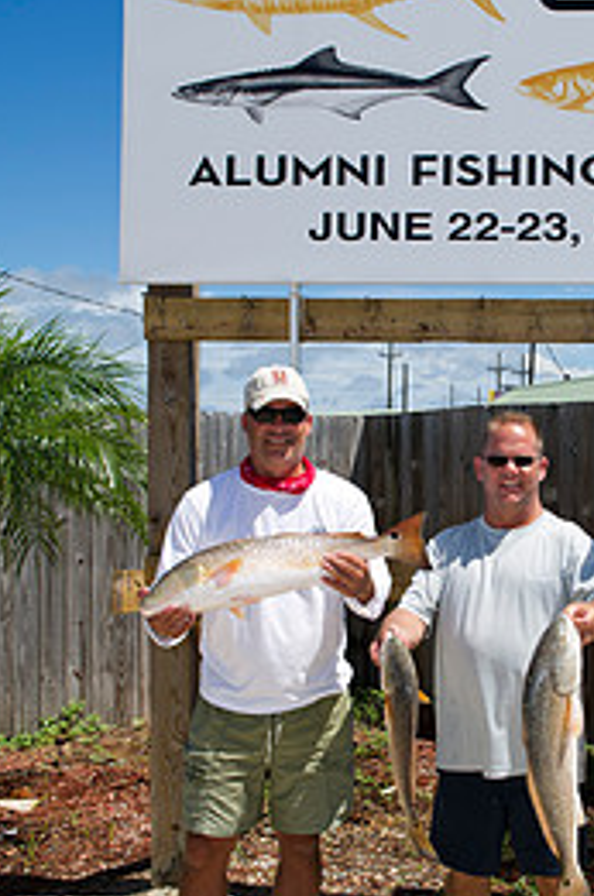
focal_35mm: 50
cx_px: 493
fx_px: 1242
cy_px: 487
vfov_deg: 39.6
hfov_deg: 26.3
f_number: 10
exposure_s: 1/250
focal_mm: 29
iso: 125
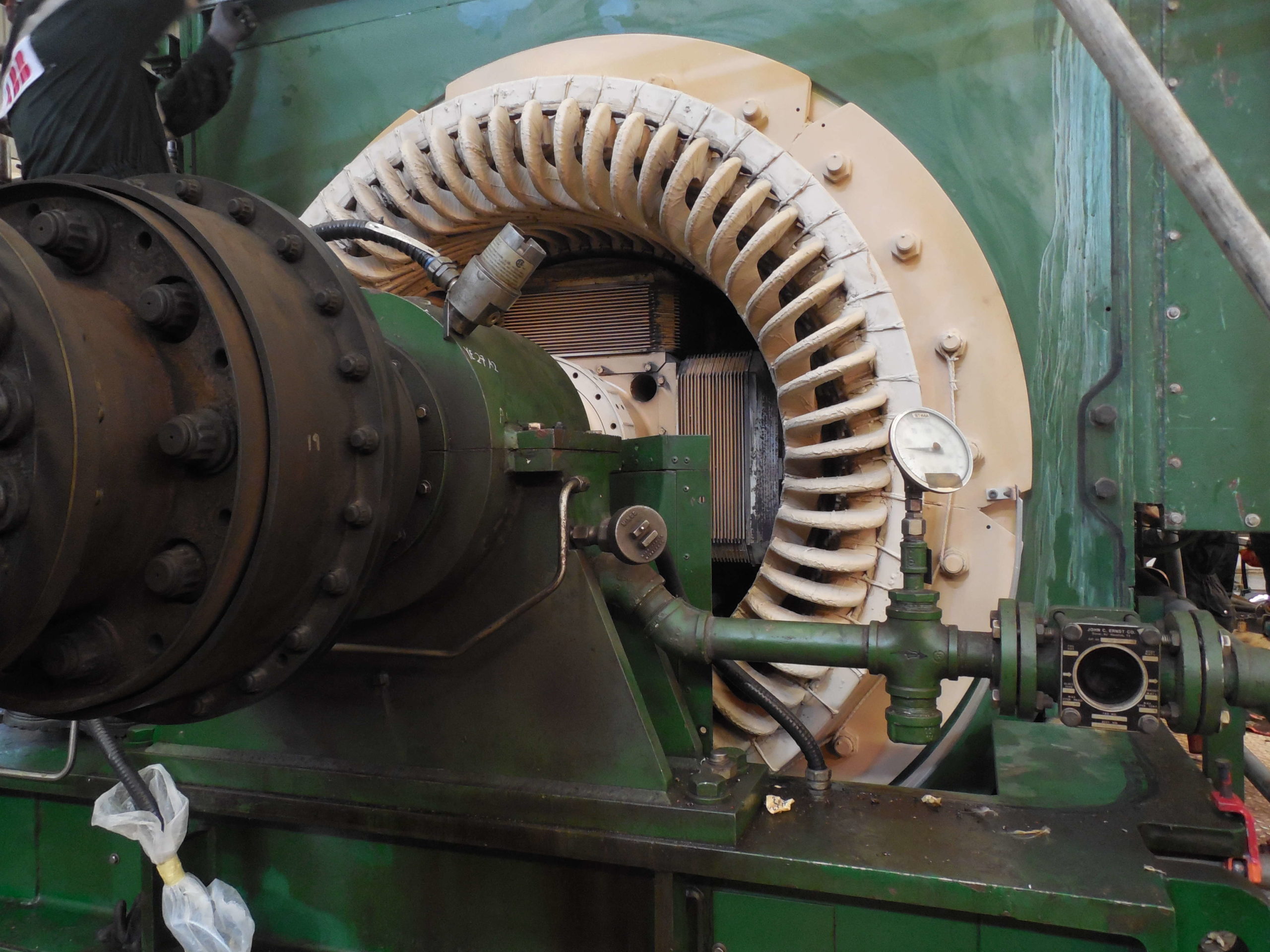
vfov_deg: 54.9
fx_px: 917
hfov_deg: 69.4
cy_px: 476
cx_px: 635
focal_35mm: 25
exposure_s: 1/10
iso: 400
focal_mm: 4.5
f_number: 3.3
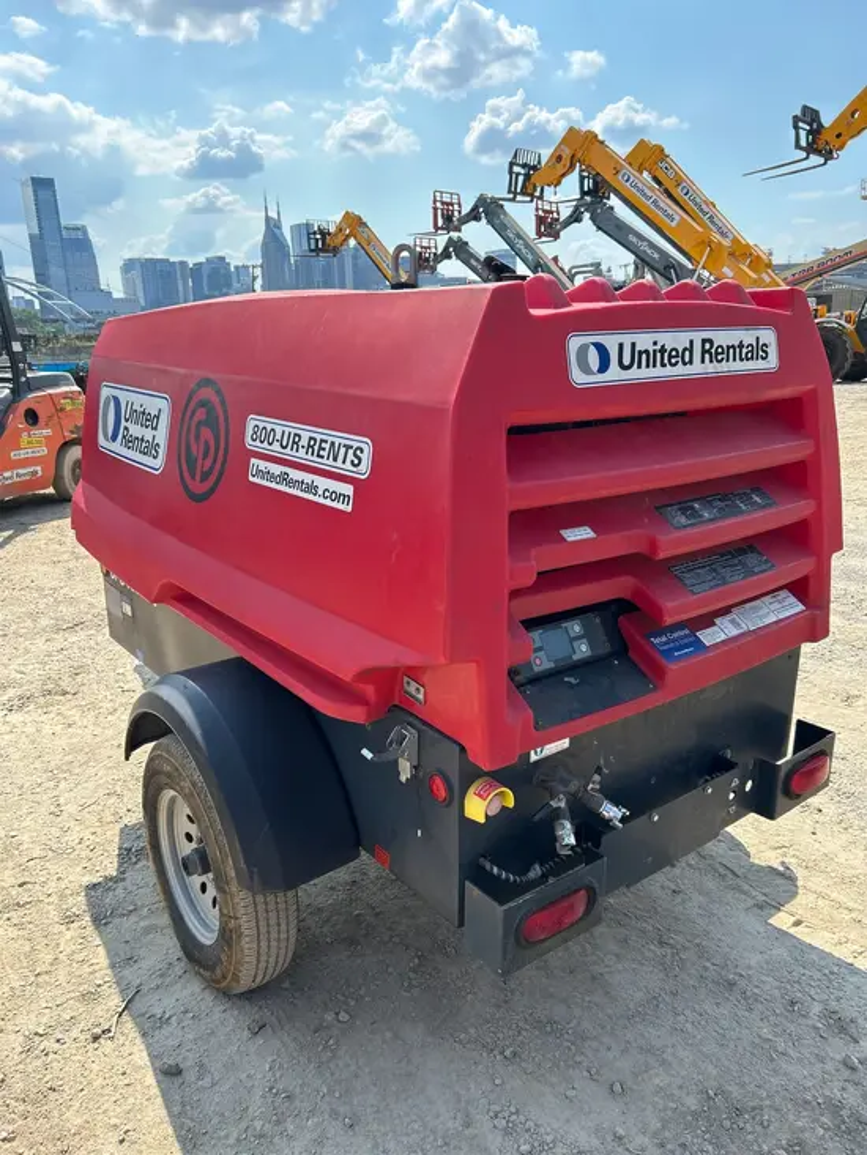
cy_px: 578
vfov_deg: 67.3
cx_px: 434
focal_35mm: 26
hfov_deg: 53.1
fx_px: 868
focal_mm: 5.7
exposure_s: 1/2353
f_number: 1.5
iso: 50
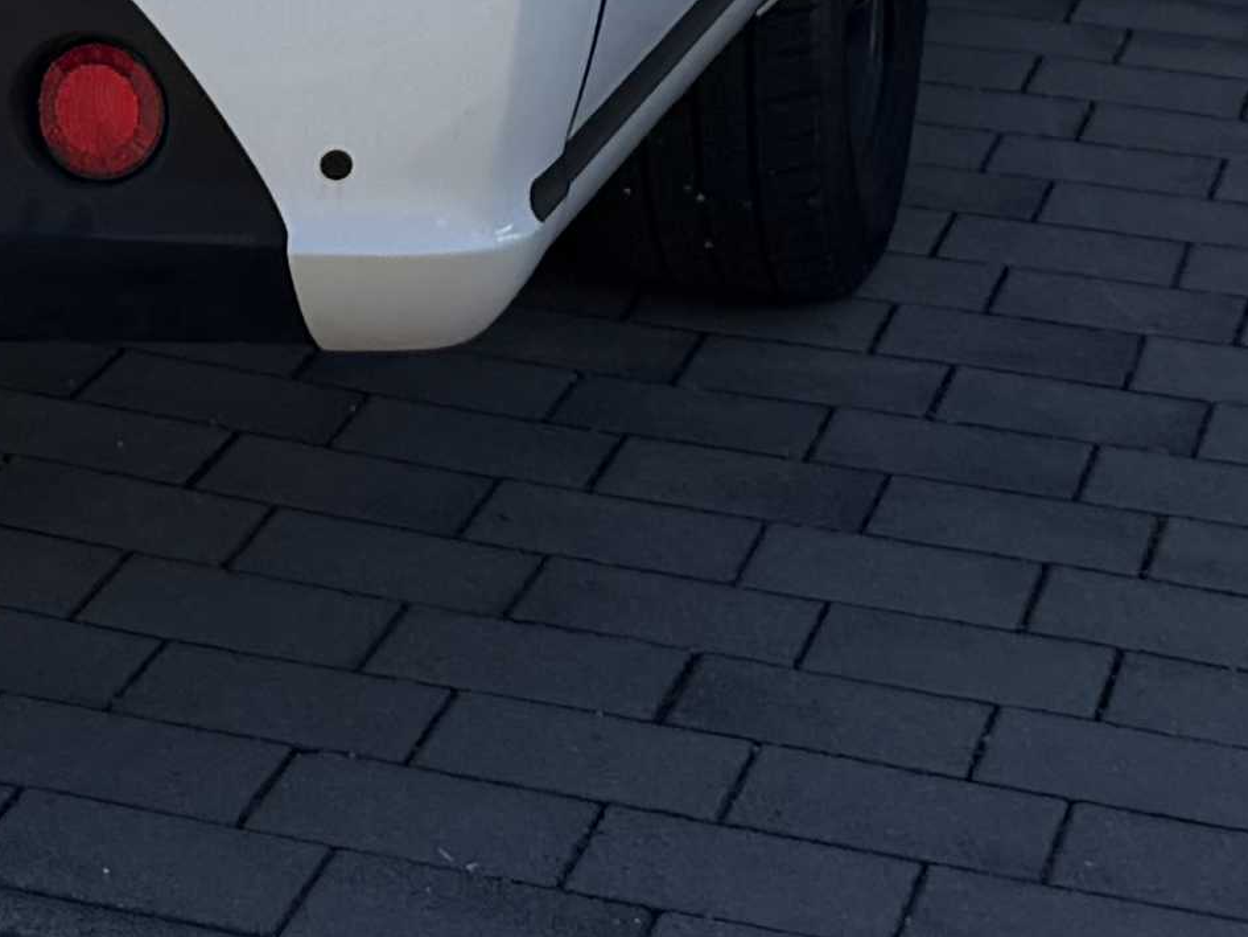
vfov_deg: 9.3
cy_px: -1220
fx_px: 5228
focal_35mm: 145
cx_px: 207
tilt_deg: +3.7
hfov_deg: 13.5
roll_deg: +0.3
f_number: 1.78
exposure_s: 1/2611
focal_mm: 6.76
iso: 80
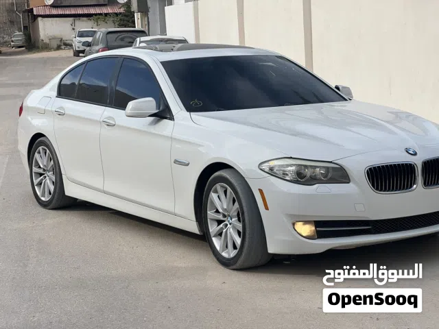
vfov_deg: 19.1
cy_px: 164
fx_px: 977
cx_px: 220
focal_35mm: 77
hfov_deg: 25.3
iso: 32
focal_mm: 9
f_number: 2.8
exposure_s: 1/539
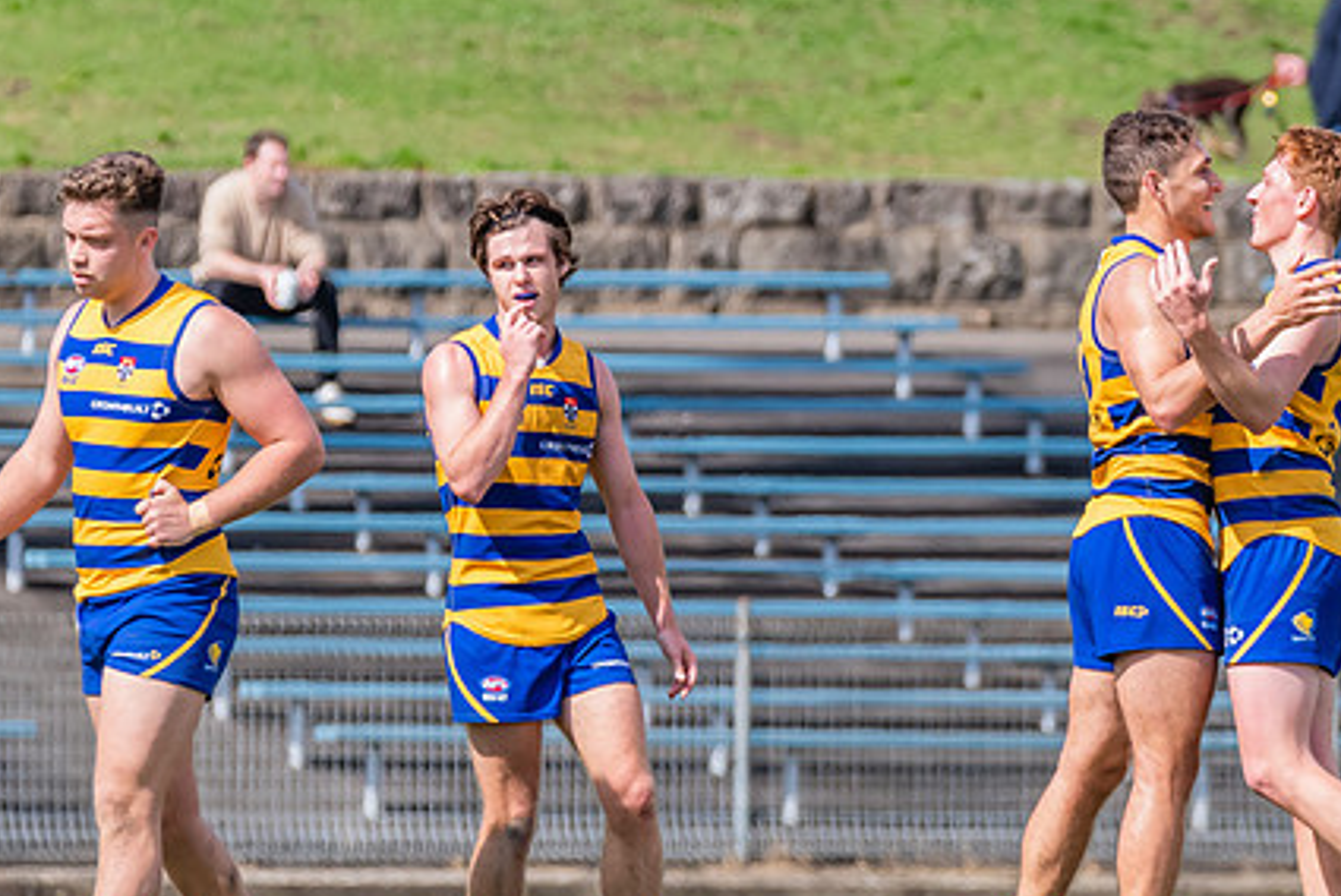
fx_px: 30006
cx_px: 1071
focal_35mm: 805
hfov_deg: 2.6
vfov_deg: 1.7
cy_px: 278
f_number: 8
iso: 800
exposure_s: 1/1600
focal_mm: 360
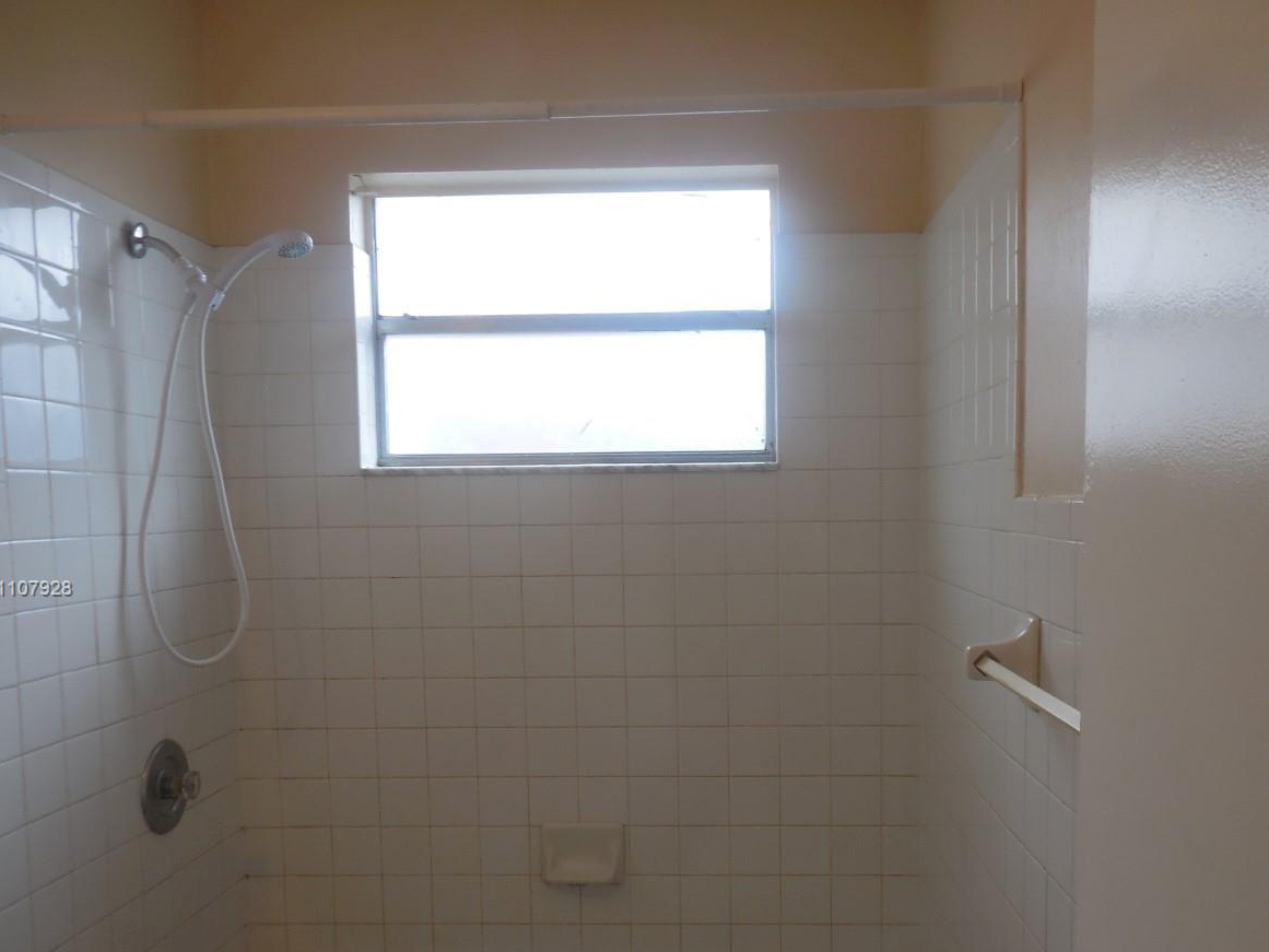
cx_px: 698
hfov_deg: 58.2
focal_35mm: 31
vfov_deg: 45.1
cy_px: 589
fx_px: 1137
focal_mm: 4.5
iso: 125
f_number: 3.7
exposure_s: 1/50
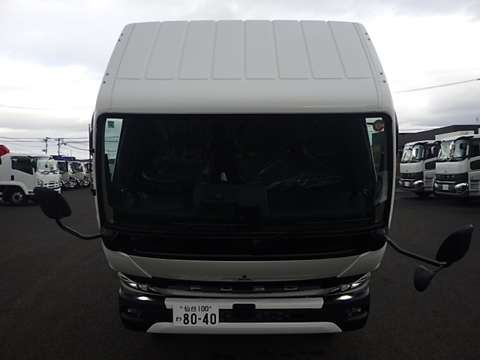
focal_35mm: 28
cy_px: 180
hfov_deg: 63.4
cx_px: 240
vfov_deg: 49.7
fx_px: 388
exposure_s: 1/200
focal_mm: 5
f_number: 3.5
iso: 125
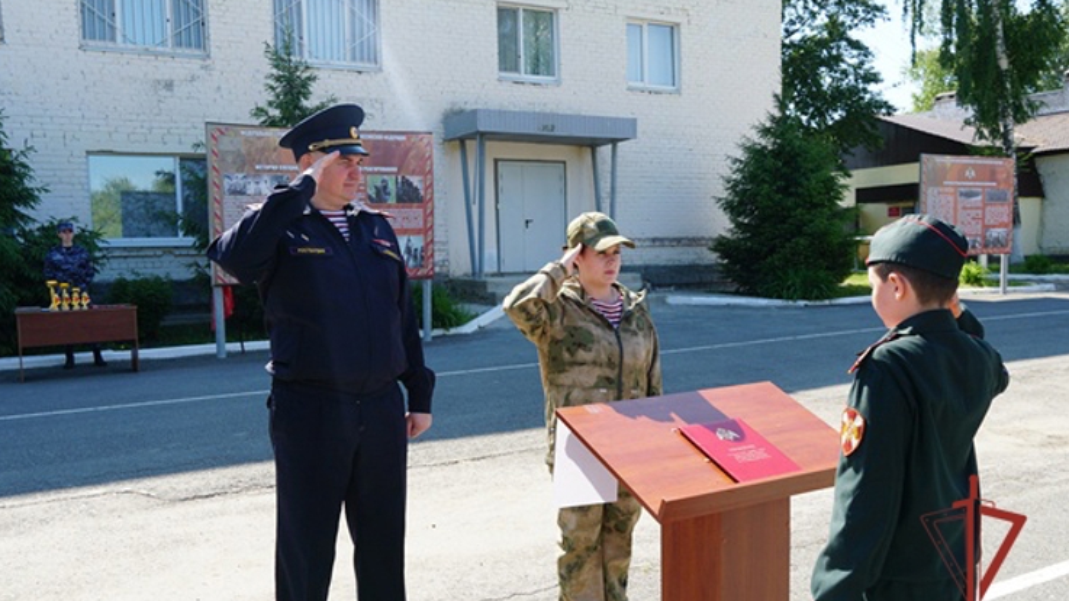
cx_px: 528
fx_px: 907
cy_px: 312
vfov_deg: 36.6
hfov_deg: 61.0
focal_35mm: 32
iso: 100
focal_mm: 20
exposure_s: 1/200
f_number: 5
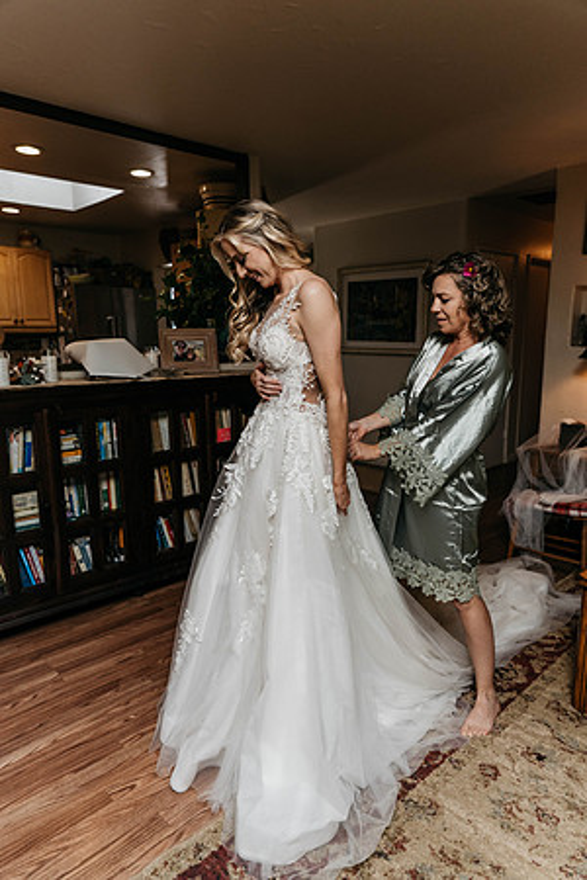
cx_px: 294
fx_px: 587
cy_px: 440
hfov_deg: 53.1
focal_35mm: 24
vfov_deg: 73.7
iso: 1000
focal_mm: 24
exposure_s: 1/640
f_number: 2.8
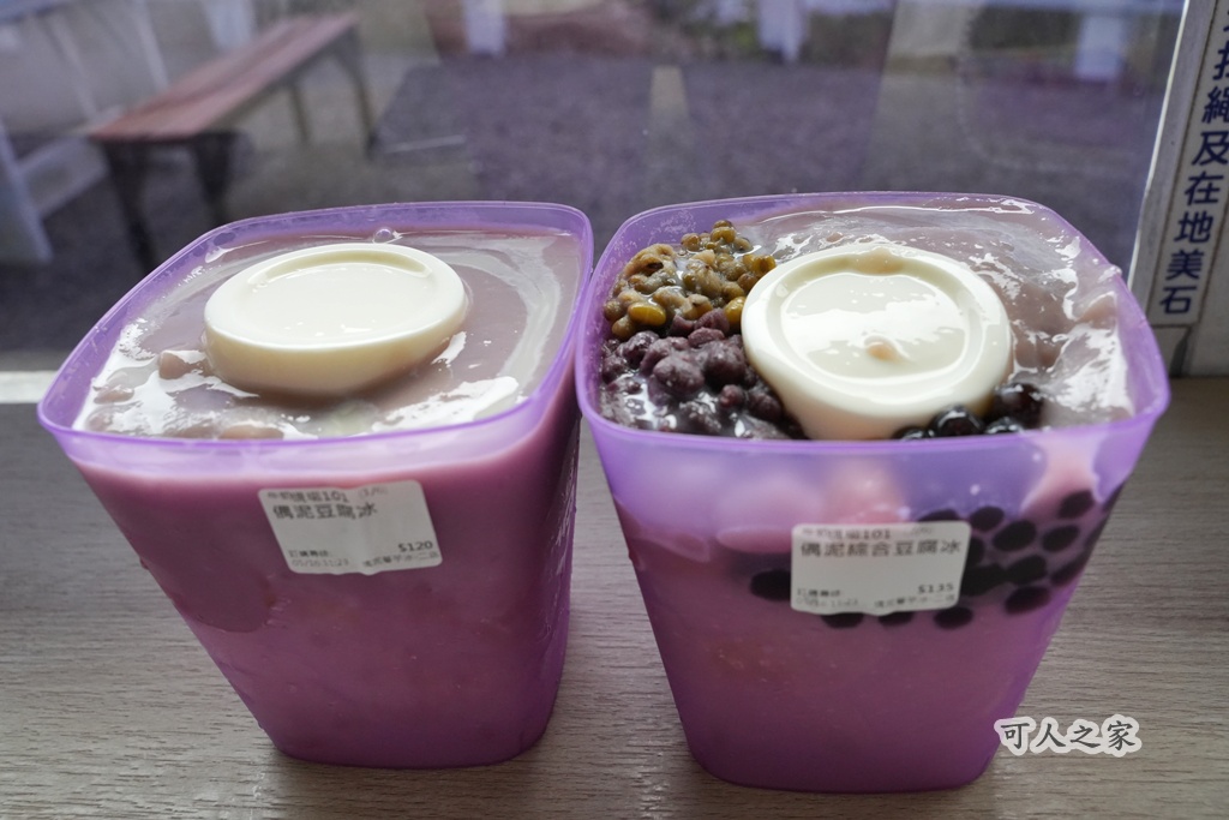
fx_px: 1089
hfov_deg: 58.9
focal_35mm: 32
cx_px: 614
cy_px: 410
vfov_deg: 41.2
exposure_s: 1/1000
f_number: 8
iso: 3200
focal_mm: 31.9
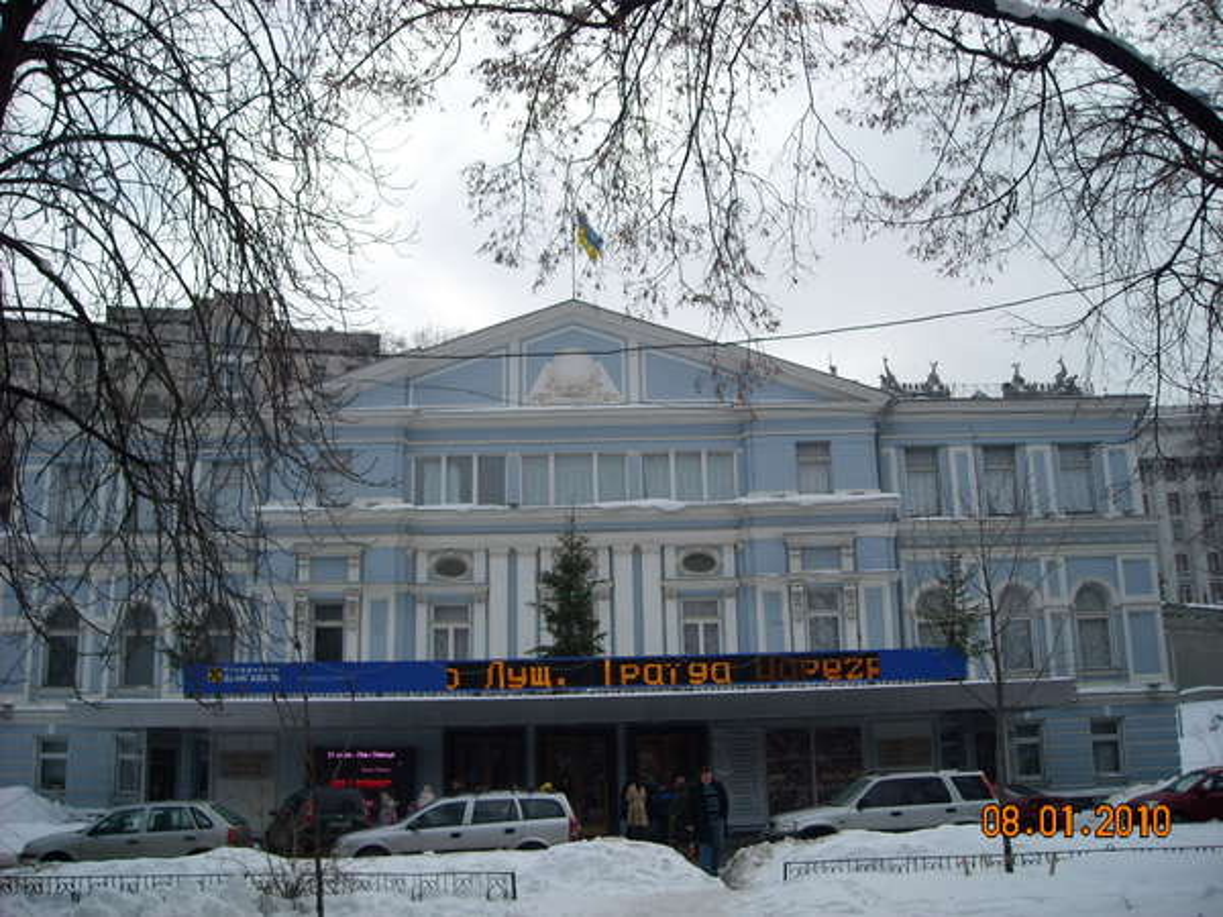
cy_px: 458
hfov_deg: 52.6
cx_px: 612
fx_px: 1237
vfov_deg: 40.7
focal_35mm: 35
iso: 64
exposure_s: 1/184
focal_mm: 5.7
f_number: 5.6
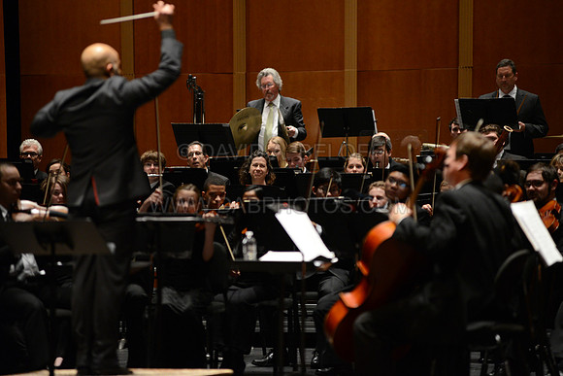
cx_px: 282
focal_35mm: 200
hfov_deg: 10.3
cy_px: 188
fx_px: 3128
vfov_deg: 6.9
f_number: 2.8
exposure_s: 1/250
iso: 3200
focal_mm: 200
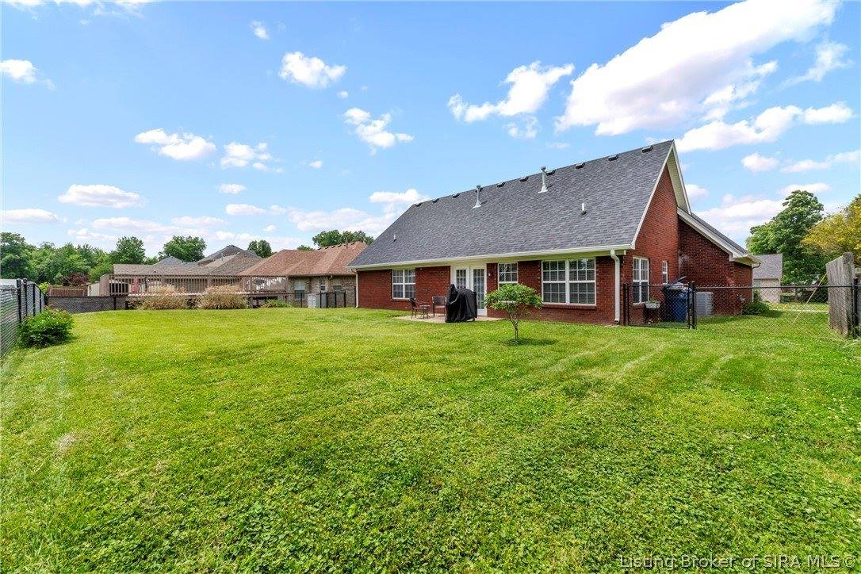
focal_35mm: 15
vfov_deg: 77.3
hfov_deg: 100.4
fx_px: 359
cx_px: 430
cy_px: 287
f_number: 11
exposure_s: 1/500
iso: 400
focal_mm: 10
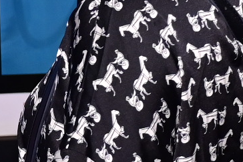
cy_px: -173
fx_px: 1459
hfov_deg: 9.4
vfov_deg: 6.2
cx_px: -46
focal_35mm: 216
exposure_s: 1/200
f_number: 5
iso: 640
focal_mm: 27
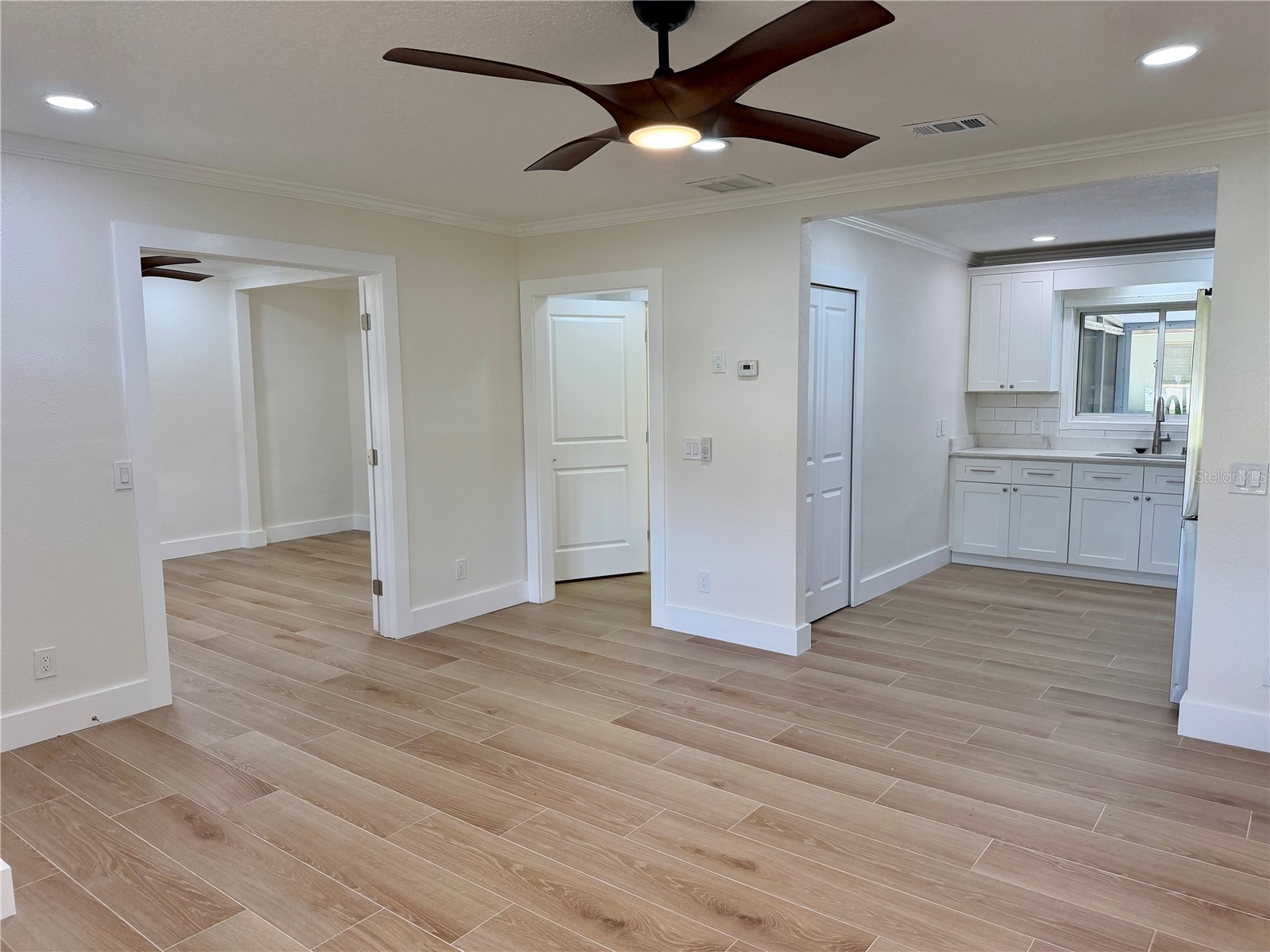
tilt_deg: -7.0
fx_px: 881
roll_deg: +0.6
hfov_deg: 71.6
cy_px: 476
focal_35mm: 24
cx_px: 635
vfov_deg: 56.8
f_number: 1.78
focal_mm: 6.76
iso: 200
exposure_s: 1/227
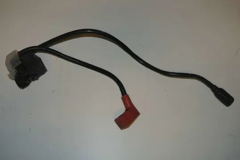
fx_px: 247
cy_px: 80
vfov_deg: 36.0
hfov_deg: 51.8
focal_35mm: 37
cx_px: 120
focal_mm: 14
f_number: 4
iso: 200
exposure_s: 1/60
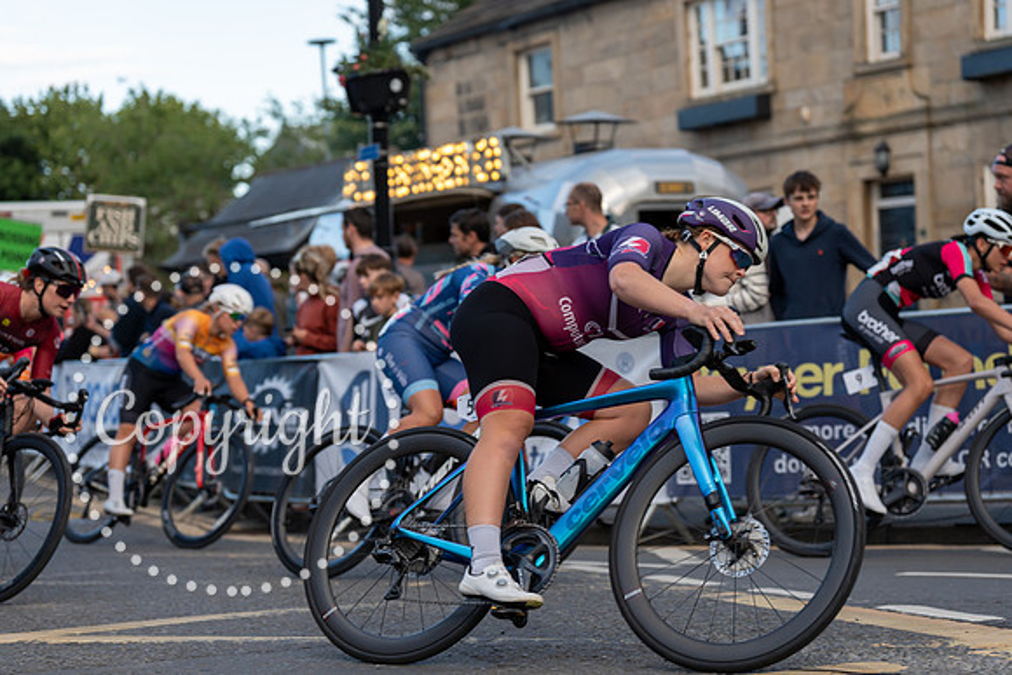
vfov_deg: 17.7
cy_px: 338
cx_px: 506
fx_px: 2165
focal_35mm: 77
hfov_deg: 26.3
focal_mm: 77
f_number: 3.2
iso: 320
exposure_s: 1/1000
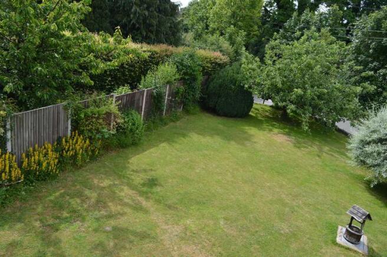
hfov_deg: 67.4
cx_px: 194
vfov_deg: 47.8
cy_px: 128
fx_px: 290
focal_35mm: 27
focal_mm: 18
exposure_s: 1/200
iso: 100
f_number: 7.1
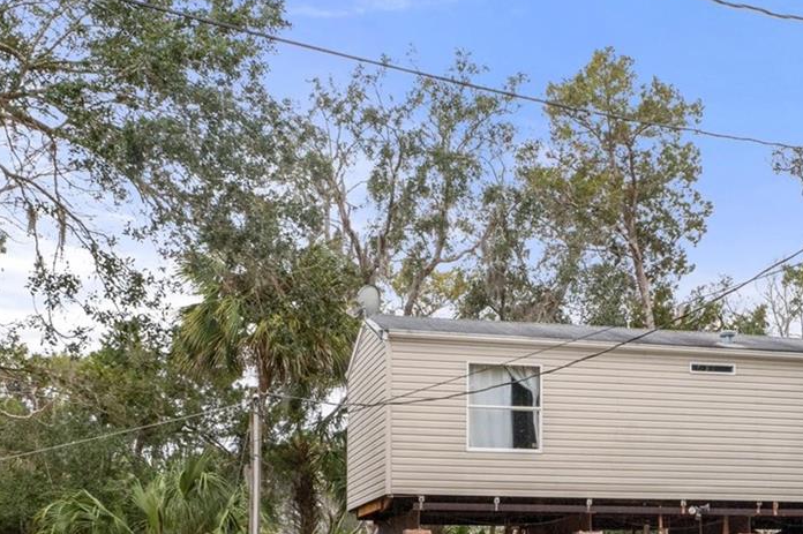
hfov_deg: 28.7
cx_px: 624
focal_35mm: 69
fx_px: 1538
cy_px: 559
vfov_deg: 19.0
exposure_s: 1/250
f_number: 8
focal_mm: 20
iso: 320
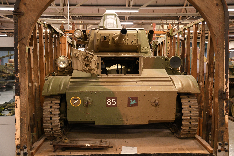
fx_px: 260
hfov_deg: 48.5
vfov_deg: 33.4
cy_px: 78
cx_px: 117
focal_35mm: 40
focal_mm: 27
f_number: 3
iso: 800
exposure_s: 1/25
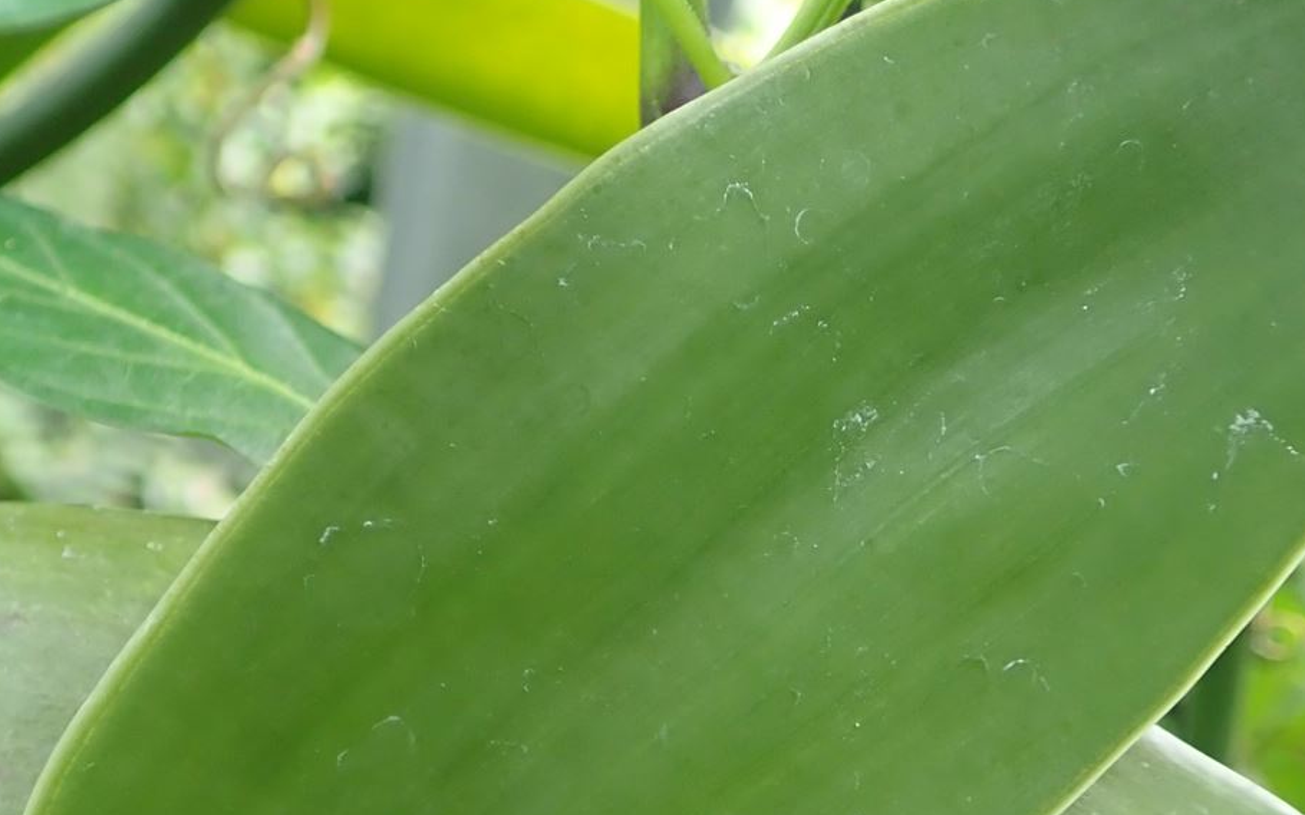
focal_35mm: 70
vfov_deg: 18.1
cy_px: 828
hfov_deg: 29.1
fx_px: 2489
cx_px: 418
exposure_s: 1/60
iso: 125
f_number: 2.3
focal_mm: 5.5
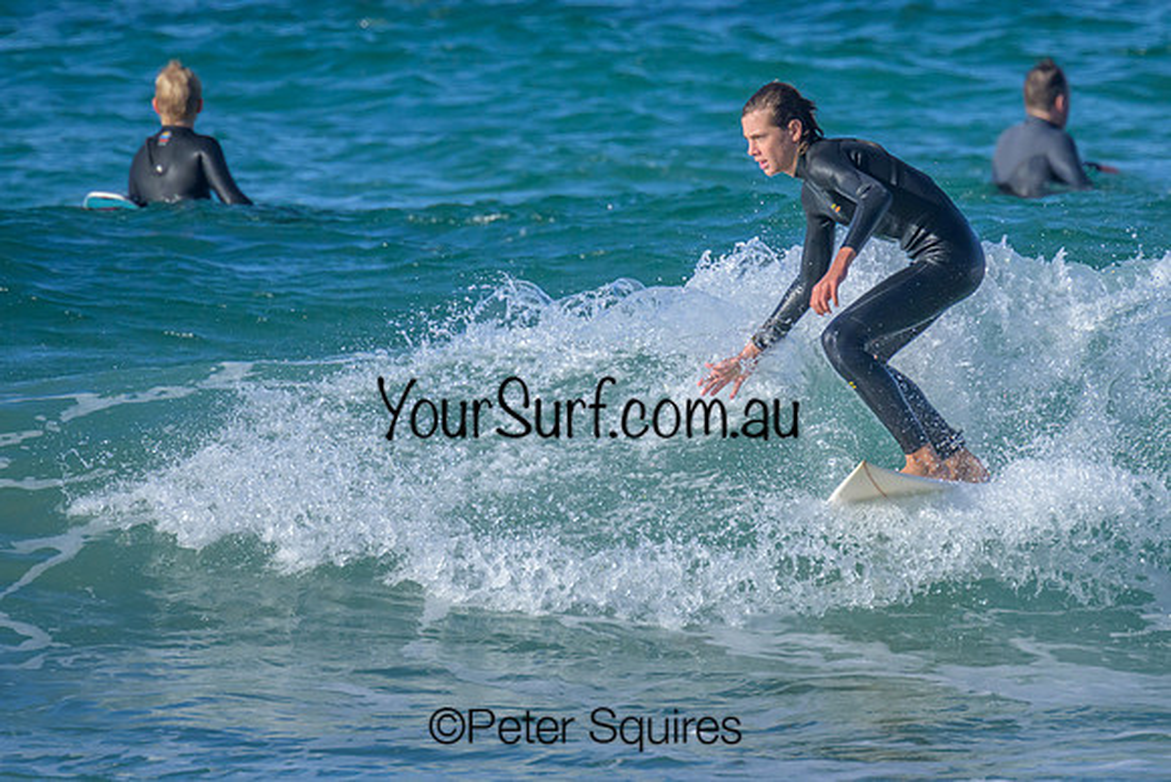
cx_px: 629
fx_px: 35789
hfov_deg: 1.9
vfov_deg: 1.3
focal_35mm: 1100
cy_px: 244
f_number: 11
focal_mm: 800
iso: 1600
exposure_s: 1/2000
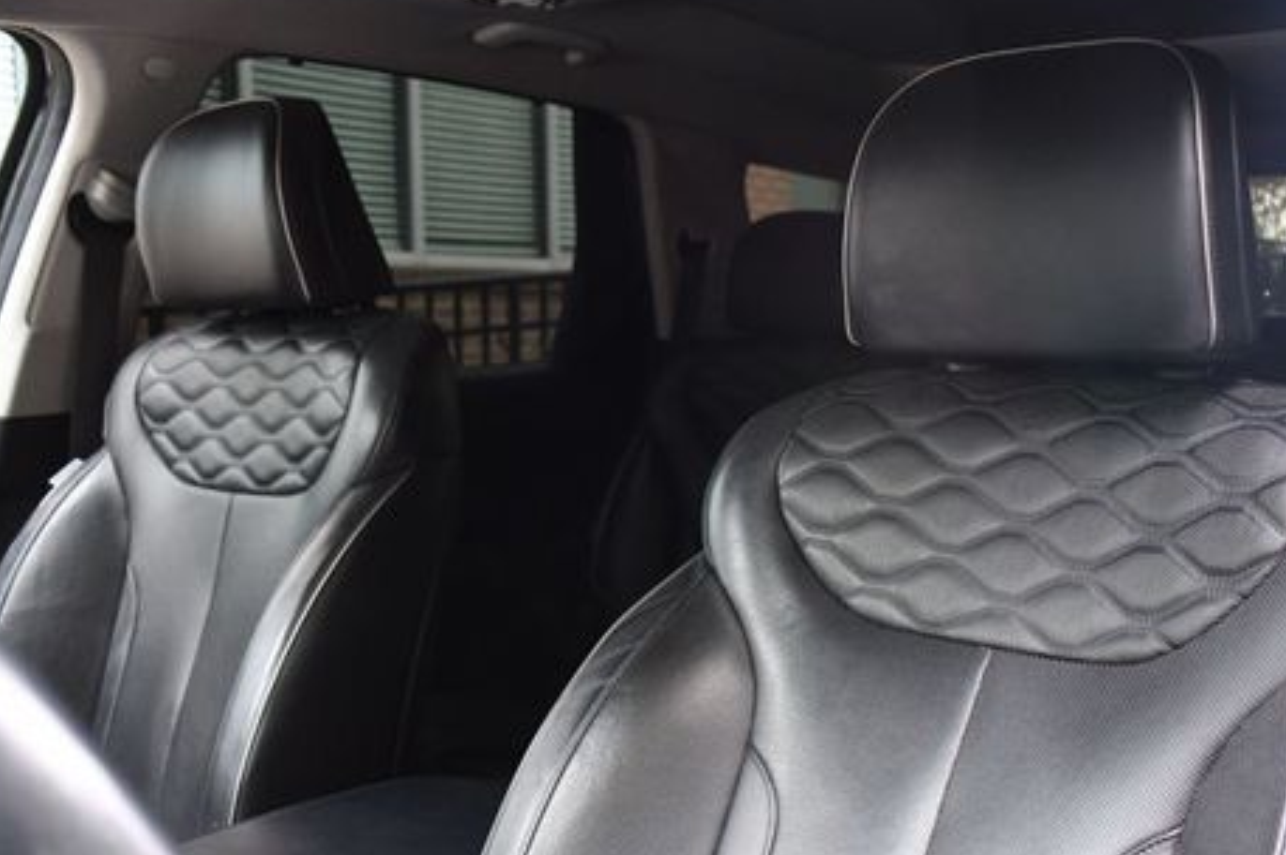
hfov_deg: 46.4
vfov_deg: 31.6
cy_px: 557
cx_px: 689
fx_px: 1499
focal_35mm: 42
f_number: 3.5
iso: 1250
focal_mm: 20
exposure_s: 1/125
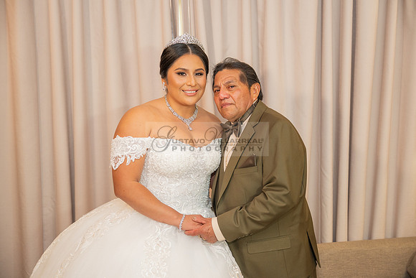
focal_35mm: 46
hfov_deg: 42.7
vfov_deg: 29.3
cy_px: 139
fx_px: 532
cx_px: 208
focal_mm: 46
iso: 800
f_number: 2.8
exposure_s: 1/160
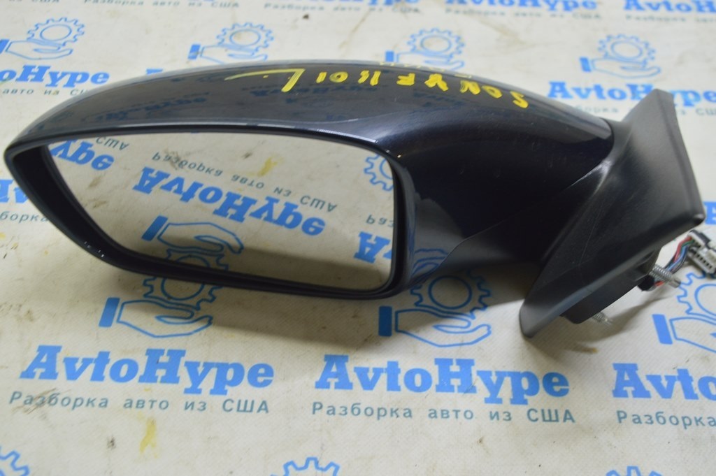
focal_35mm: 39
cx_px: 358
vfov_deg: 34.2
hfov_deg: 49.6
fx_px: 775
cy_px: 238
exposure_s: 1/20
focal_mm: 26
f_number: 5.6
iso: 400
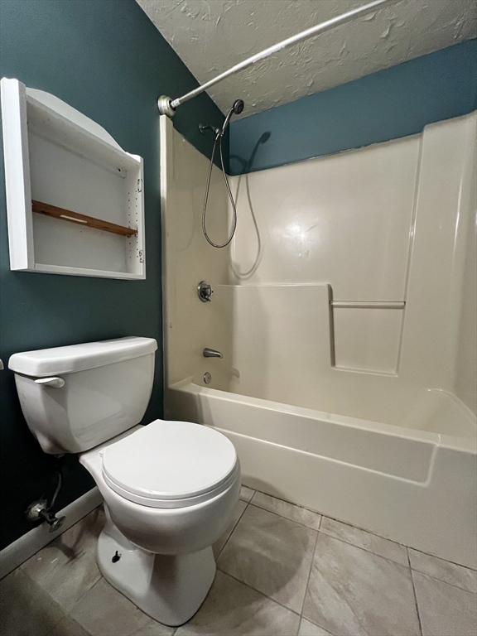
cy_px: 318
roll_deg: +0.0
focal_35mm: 13
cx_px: 238
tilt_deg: -2.5
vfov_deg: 106.2
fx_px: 239
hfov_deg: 89.9
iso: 500
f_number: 1.8
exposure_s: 1/60
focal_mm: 1.57
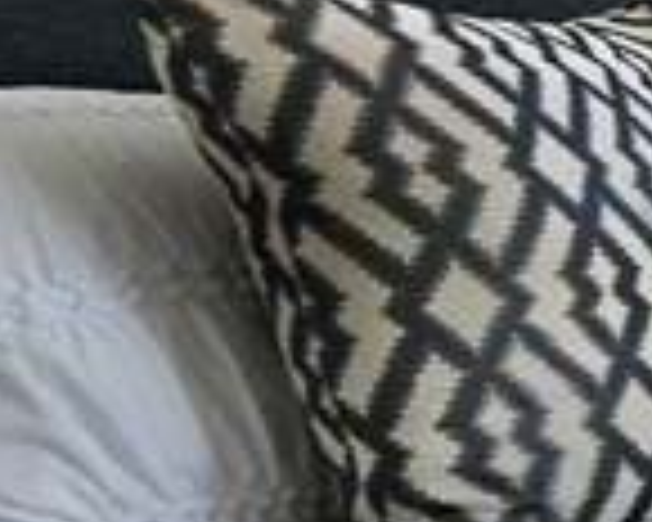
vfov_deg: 16.5
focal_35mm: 93
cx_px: 1992
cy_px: 182
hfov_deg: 11.2
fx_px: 1795
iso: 200
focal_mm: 14
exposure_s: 1/160
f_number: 4
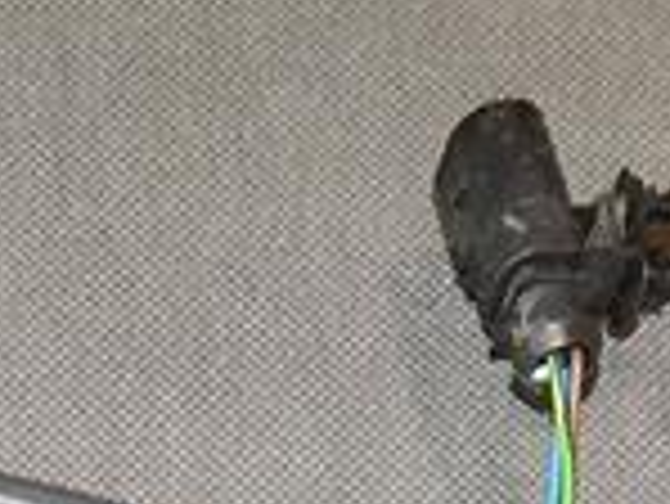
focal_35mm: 158
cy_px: 1557
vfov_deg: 8.0
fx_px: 3061
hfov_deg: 12.3
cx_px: -76
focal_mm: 4
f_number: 3
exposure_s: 1/30
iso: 200
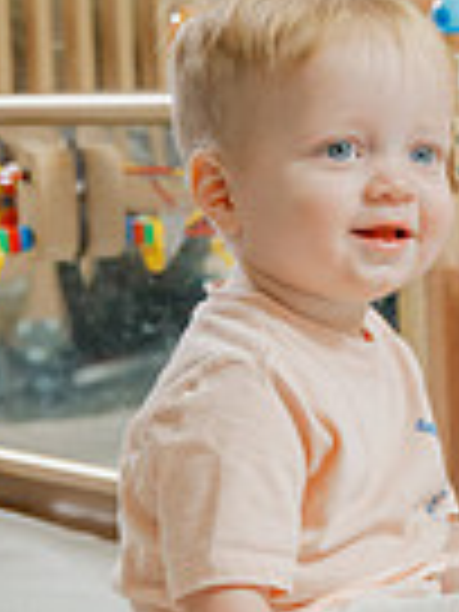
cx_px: 734
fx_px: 3271
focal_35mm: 185
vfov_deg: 10.7
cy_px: 209
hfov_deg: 7.8
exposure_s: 1/200
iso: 640
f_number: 3.5
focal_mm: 45
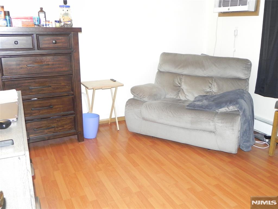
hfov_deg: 55.4
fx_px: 265
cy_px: 104
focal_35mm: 33
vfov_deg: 42.9
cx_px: 139
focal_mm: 5.9
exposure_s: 1/30
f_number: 2.8
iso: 265
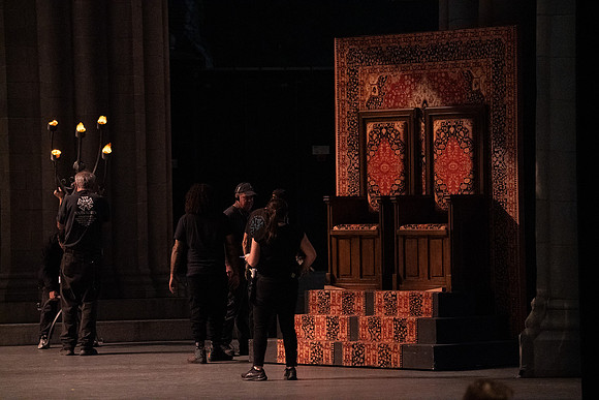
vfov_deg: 8.3
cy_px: 200
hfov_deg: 12.4
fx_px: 2746
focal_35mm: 165
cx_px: 300
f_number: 5
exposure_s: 1/320
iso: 25600
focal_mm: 165
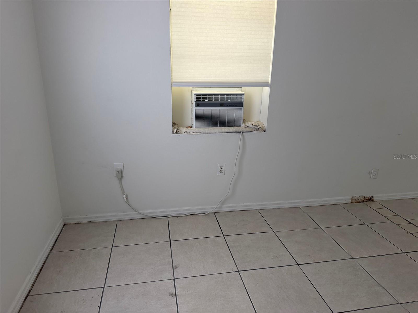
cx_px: 209
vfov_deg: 56.8
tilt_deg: -17.2
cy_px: 156
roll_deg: +0.9
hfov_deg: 71.6
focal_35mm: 24
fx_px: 290
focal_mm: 6.76
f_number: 1.78
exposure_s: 1/121
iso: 200
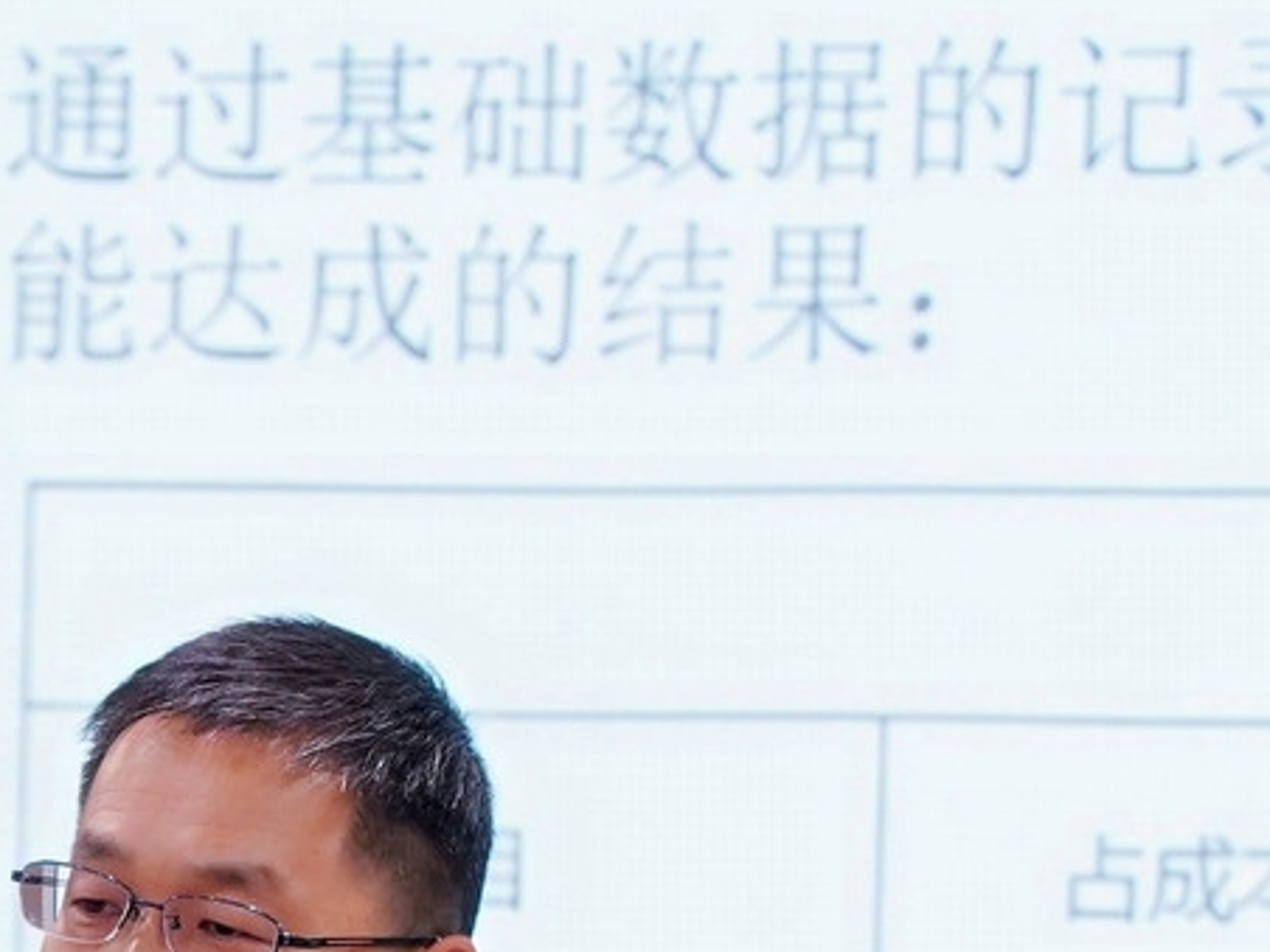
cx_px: -239
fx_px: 13978
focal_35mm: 381
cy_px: 1363
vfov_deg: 3.9
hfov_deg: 5.2
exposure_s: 1/100
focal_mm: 75
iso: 1250
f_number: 4
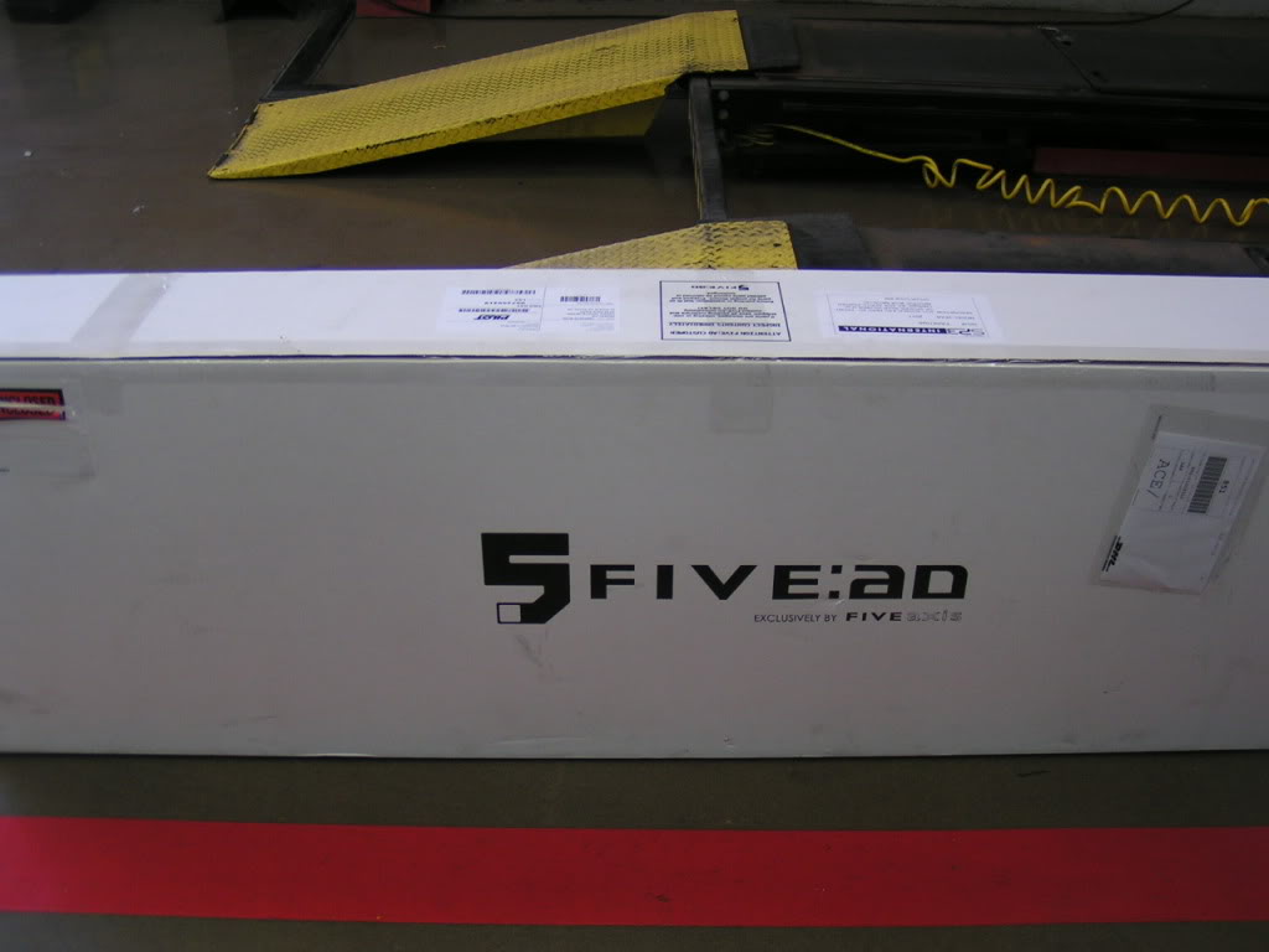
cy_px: 476
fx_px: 1393
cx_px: 634
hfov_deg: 49.0
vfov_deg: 37.7
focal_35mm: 38
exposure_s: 1/40
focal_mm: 5.8
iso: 50
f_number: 2.8
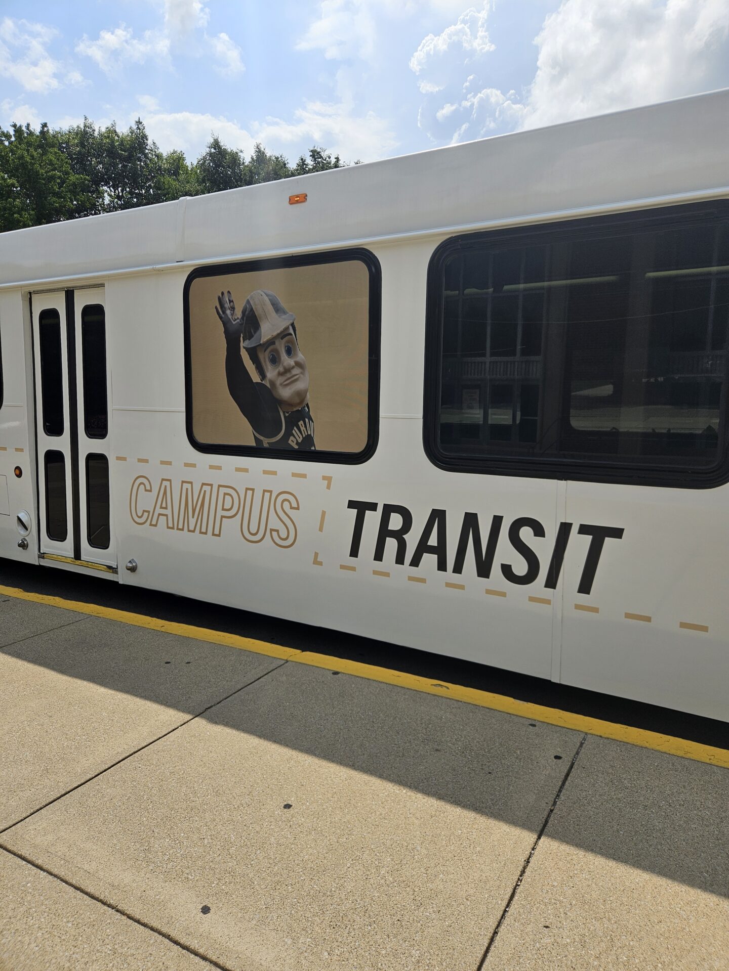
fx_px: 646
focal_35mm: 23
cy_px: 486
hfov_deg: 58.9
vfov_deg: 73.9
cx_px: 364
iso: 25
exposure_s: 1/2828
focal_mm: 5.4
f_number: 1.8
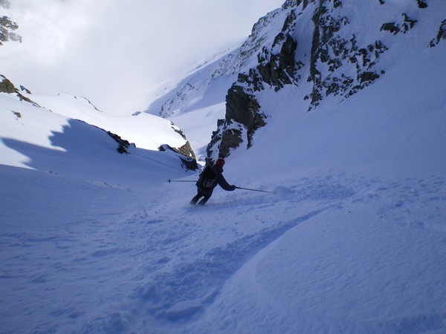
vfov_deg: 37.7
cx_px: 223
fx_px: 490
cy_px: 167
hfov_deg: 49.0
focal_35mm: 38
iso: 64
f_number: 4.6
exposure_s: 1/800
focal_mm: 6.3
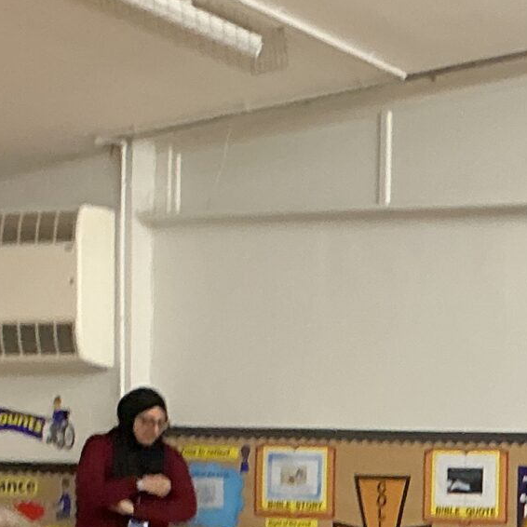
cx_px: 838
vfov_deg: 14.1
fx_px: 1998
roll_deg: +0.1
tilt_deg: -3.4
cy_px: 771
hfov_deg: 13.9
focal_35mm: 116
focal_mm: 3
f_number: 1.8
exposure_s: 1/50
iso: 80
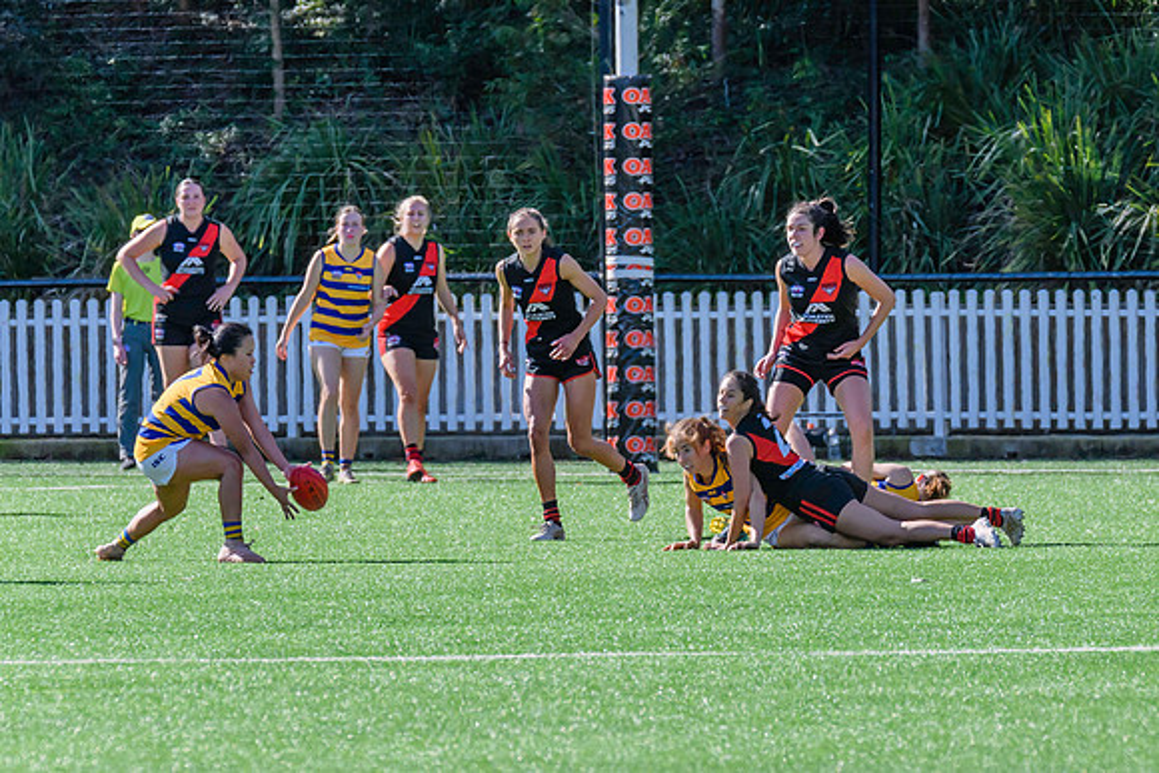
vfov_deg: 2.6
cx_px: 753
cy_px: 457
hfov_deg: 3.9
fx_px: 16844
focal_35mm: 523
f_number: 8
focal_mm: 330
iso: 800
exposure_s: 1/1600
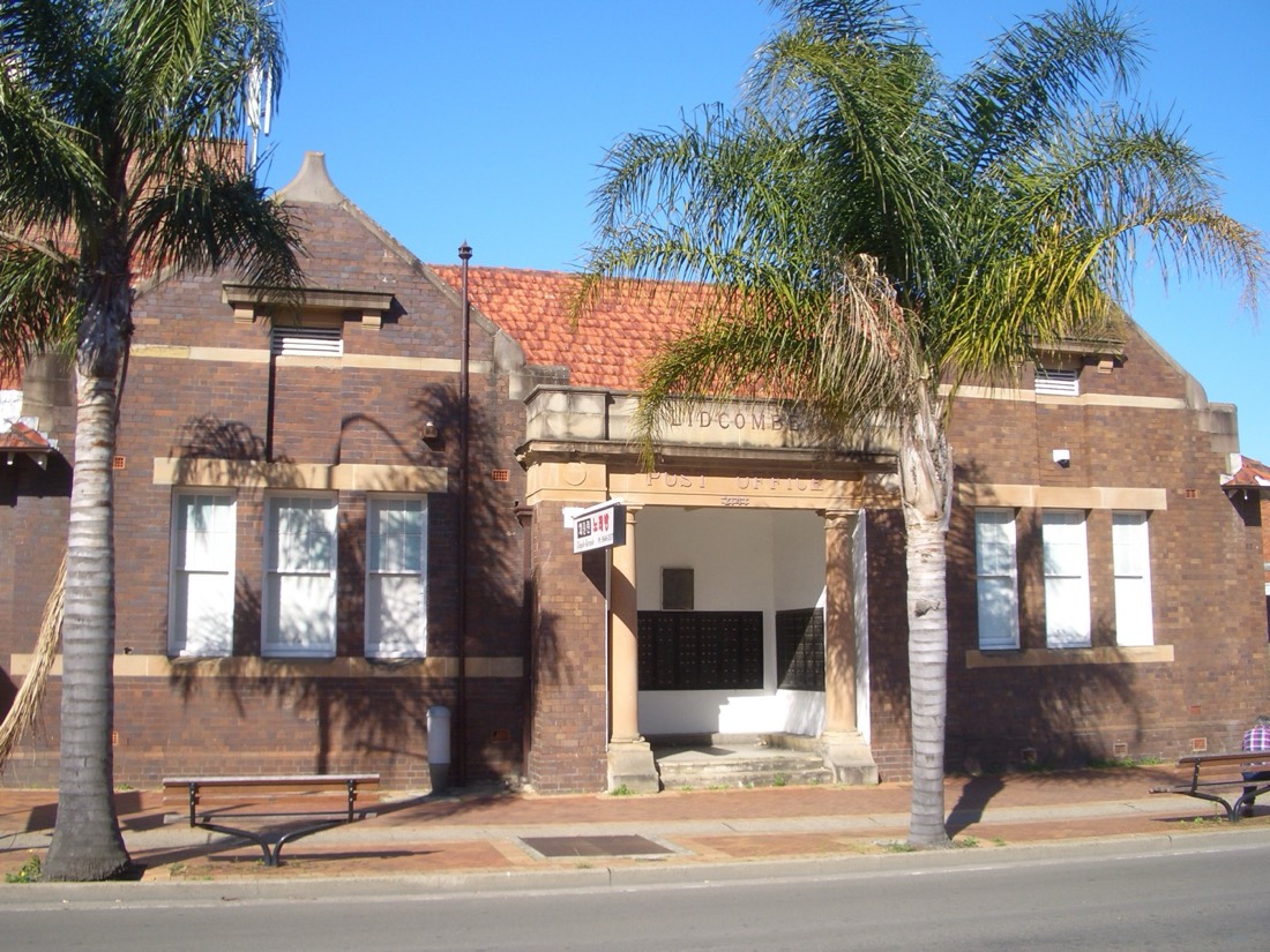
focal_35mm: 35
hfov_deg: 52.6
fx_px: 1284
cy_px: 476
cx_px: 635
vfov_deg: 40.7
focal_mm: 5.8
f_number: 4.3
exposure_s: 1/320
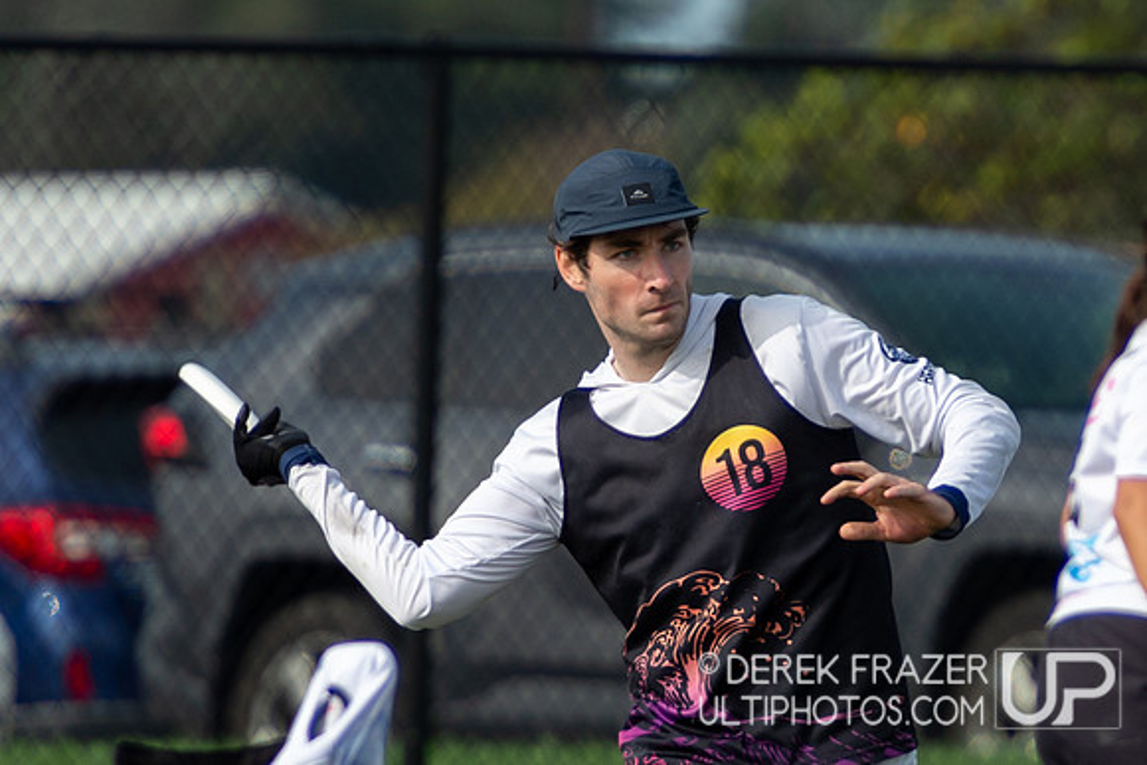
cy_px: 596
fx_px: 31450
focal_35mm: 987
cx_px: 856
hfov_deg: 2.1
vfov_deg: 1.4
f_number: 5.6
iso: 500
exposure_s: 1/2000
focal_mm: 390
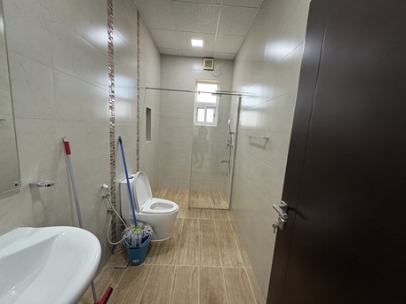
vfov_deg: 85.7
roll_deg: -2.8
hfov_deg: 102.0
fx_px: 164
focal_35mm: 14
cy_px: 152
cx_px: 203
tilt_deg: -12.3
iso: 160
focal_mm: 2.22
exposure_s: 1/50
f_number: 2.2
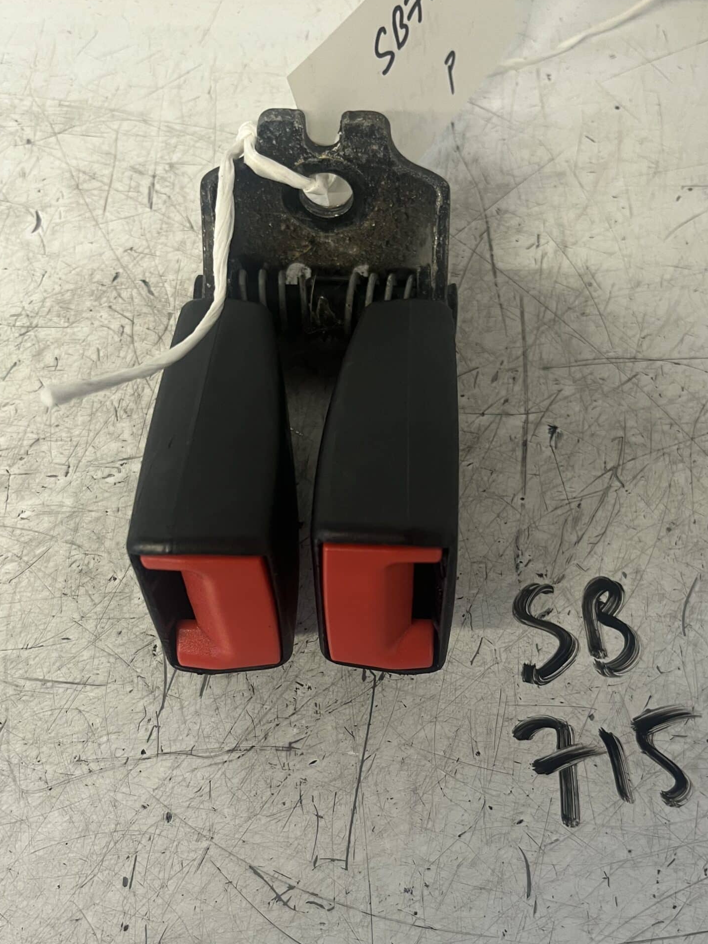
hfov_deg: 40.6
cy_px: 564
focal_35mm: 35
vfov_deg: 52.3
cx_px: 408
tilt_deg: -70.7
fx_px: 955
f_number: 1.6
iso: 125
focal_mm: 5.1
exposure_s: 1/50
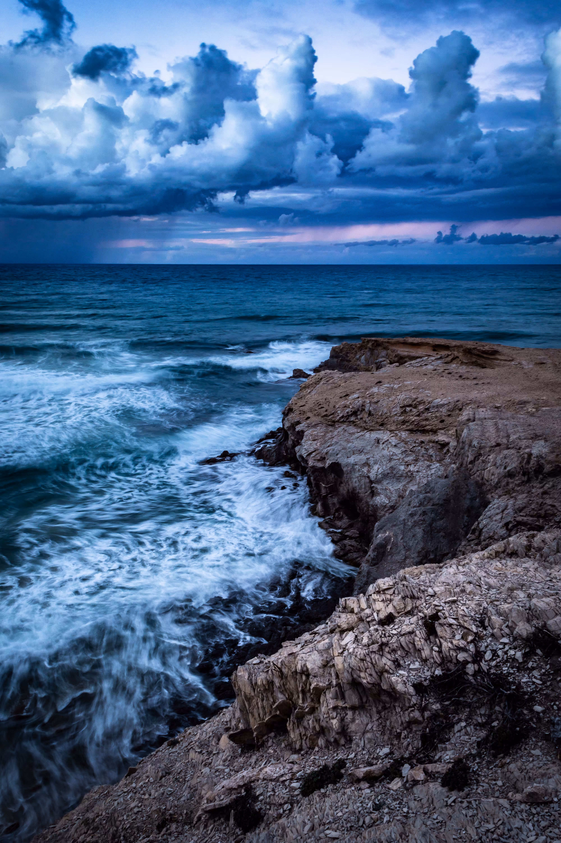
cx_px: 280
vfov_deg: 67.4
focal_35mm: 27
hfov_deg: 47.8
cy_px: 422
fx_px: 632
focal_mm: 18
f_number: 16
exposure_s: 1.3
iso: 100
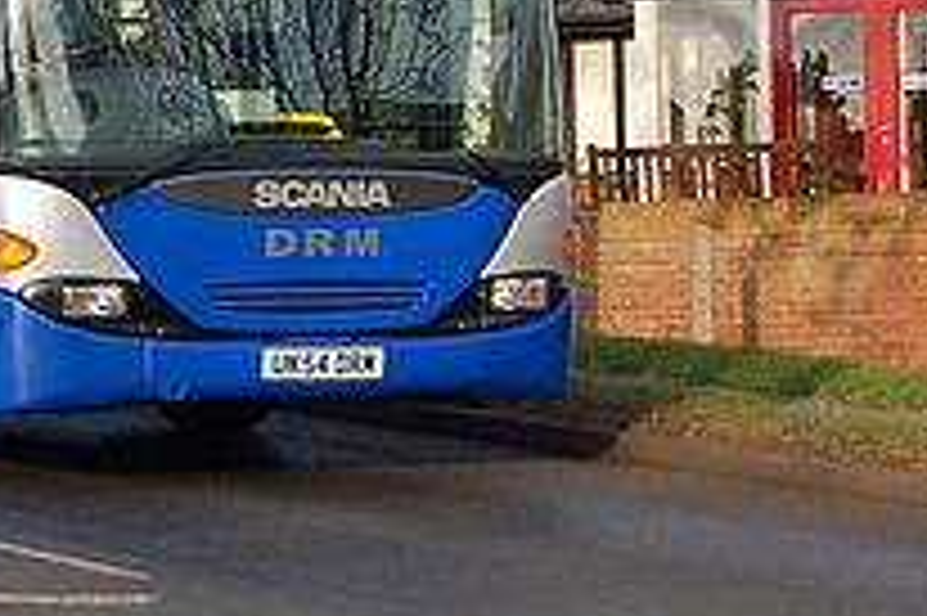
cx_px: -40
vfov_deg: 6.7
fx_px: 5223
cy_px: 43
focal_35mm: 203
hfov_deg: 10.1
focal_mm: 48
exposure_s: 1/500
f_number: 5.6
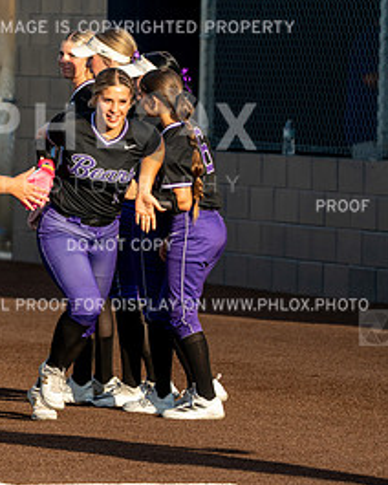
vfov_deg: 3.9
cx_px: 121
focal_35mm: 493
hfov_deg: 3.1
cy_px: 141
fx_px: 7077
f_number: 6.3
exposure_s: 1/1250
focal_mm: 309
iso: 400
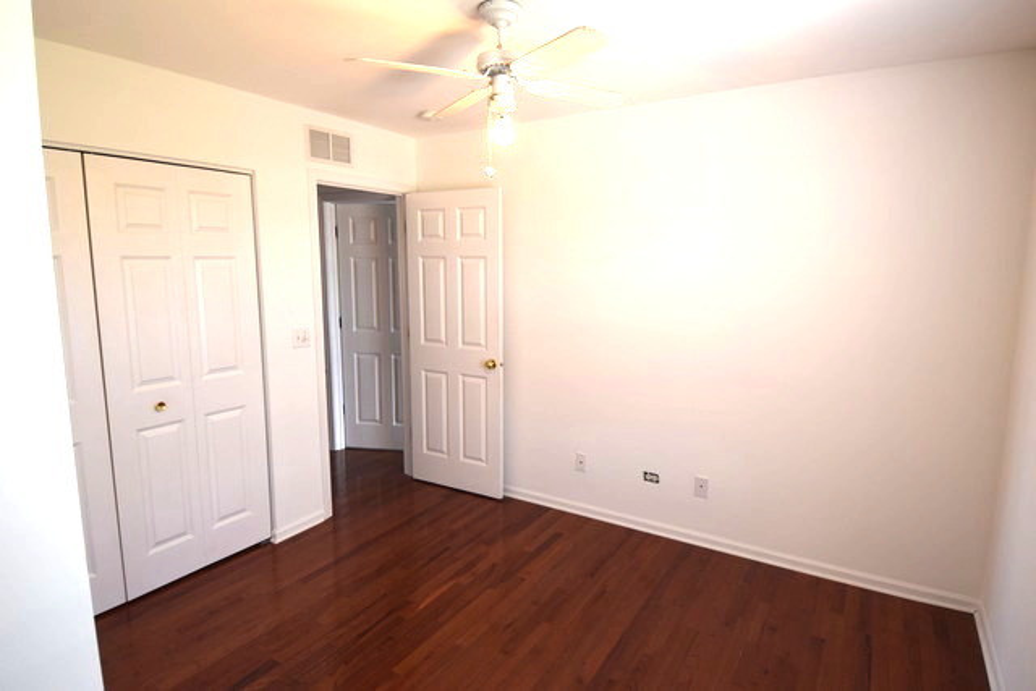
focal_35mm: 20
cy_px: 346
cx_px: 518
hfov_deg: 85.4
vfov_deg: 63.2
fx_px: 561
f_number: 5
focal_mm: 13
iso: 400
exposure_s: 1/100
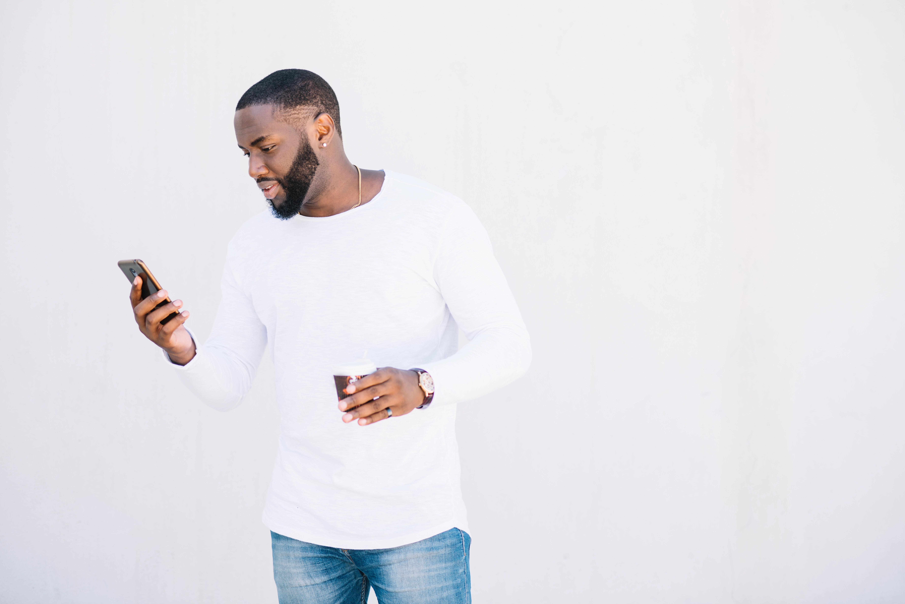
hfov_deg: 23.9
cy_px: 302
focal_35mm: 85
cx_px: 452
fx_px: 2137
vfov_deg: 16.1
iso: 160
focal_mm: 85
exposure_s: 1/640
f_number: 2.5
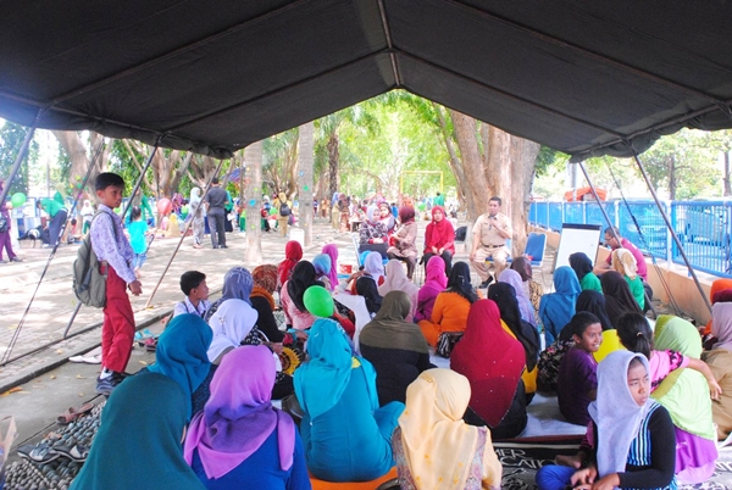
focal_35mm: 36
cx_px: 366
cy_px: 245
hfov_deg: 53.1
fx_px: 733
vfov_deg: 37.0
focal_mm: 24
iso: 800
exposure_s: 1/50
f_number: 10
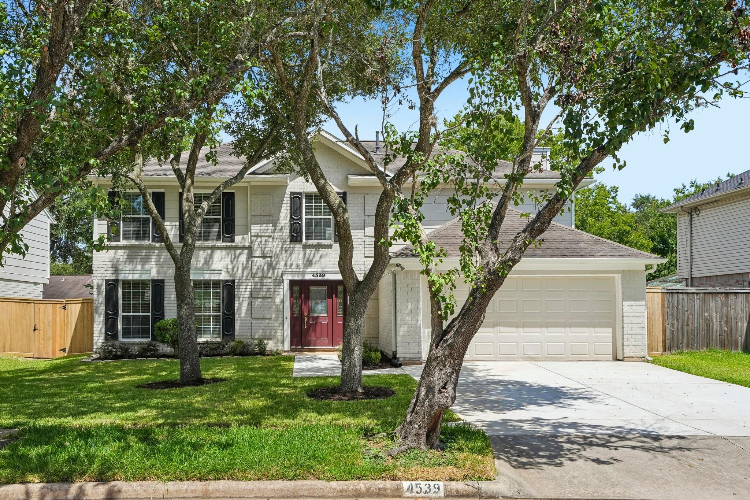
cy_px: 250
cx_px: 375
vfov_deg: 37.8
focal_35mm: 35
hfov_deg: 54.4
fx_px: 729
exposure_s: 1/1000
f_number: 8
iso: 400
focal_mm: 35
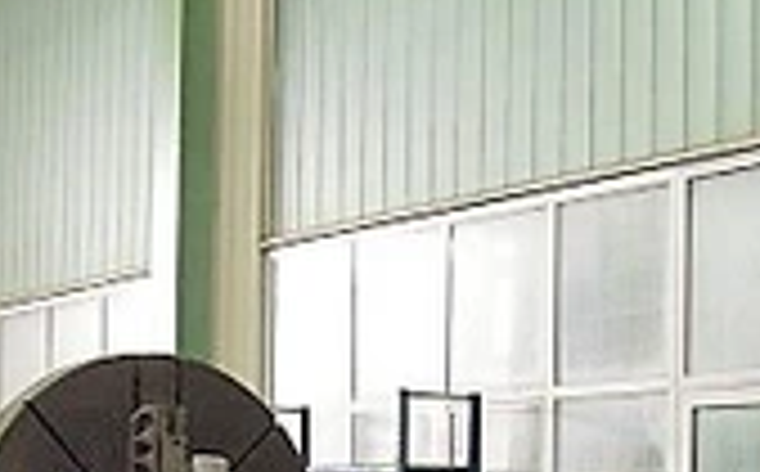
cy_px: 611
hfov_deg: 21.2
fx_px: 2026
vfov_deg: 12.9
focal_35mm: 98
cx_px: 315
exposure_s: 1/45
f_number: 3.5
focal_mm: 6.6
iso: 200
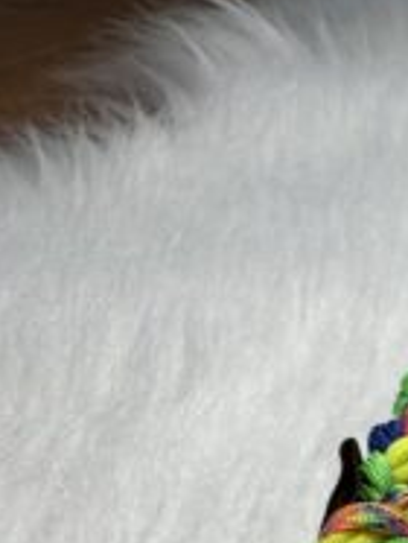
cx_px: 845
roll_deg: +2.1
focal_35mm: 103
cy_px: 1139
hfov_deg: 12.5
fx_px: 1615
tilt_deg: -39.1
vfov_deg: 14.9
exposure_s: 1/218
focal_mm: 2.22
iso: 40
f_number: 2.2
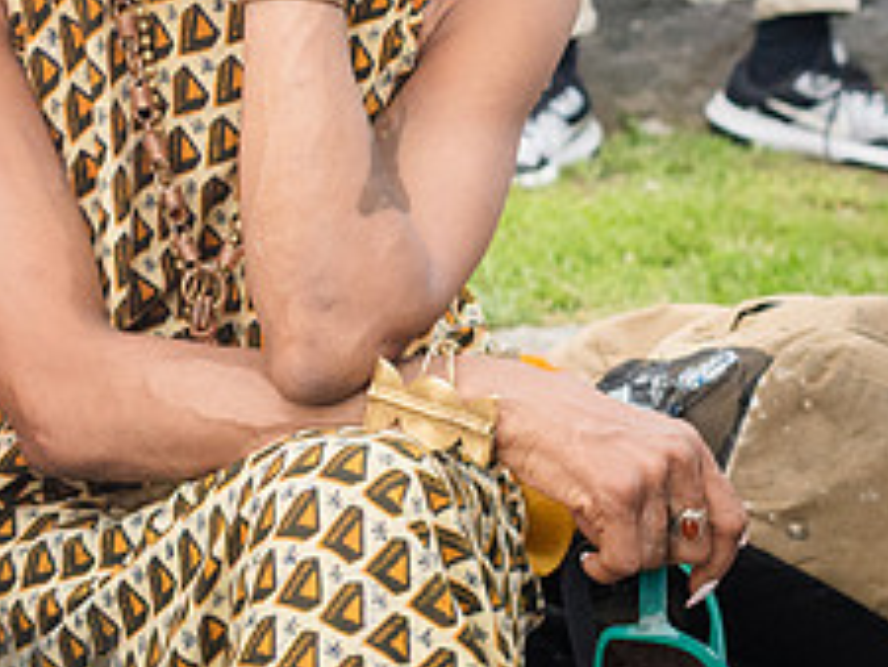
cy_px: 134
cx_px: -418
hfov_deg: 12.9
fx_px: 3722
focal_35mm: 145
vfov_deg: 10.2
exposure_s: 1/250
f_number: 4.5
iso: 1600
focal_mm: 35
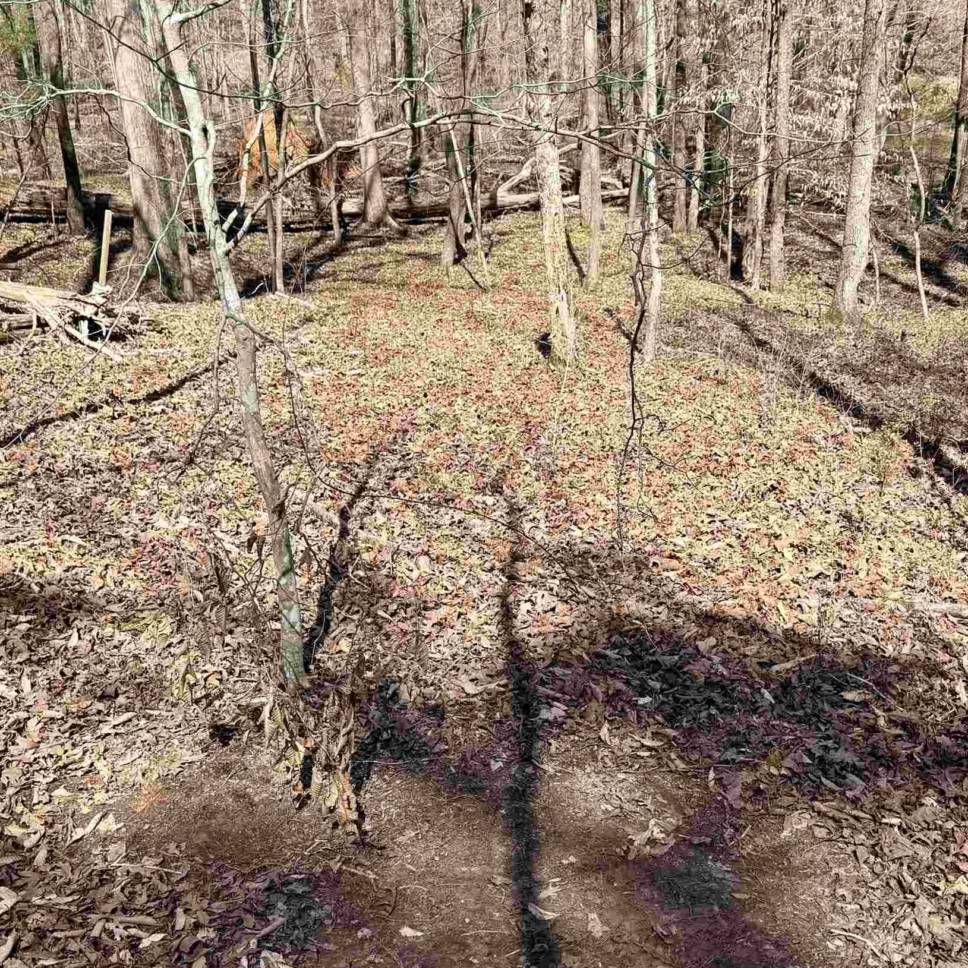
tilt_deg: -24.5
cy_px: 566
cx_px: 521
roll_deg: +2.3
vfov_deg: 41.7
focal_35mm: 40
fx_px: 1266
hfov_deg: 41.8
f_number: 1.78
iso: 80
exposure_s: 1/2110
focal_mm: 6.76
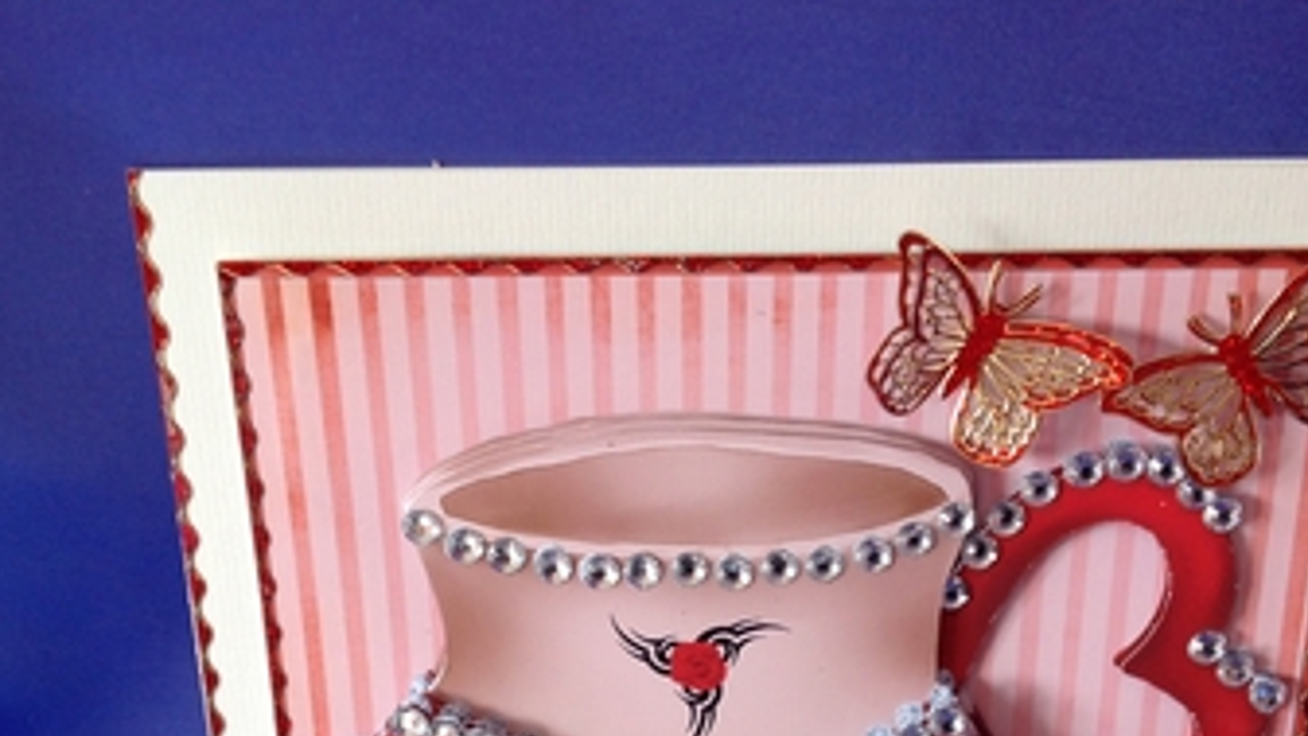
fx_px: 1769
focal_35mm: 51
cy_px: 650
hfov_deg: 40.6
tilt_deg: -43.1
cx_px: 701
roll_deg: -0.2
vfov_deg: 23.0
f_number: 2.4
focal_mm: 4.28
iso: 64
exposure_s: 1/15
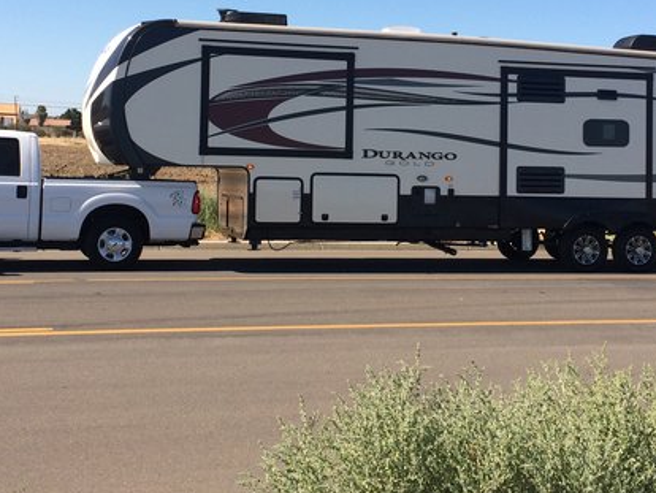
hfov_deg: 34.3
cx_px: 323
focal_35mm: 56
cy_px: 132
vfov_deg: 25.9
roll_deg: -2.8
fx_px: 1062
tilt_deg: +1.2
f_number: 2.2
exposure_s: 1/2160
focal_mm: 4.15
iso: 32
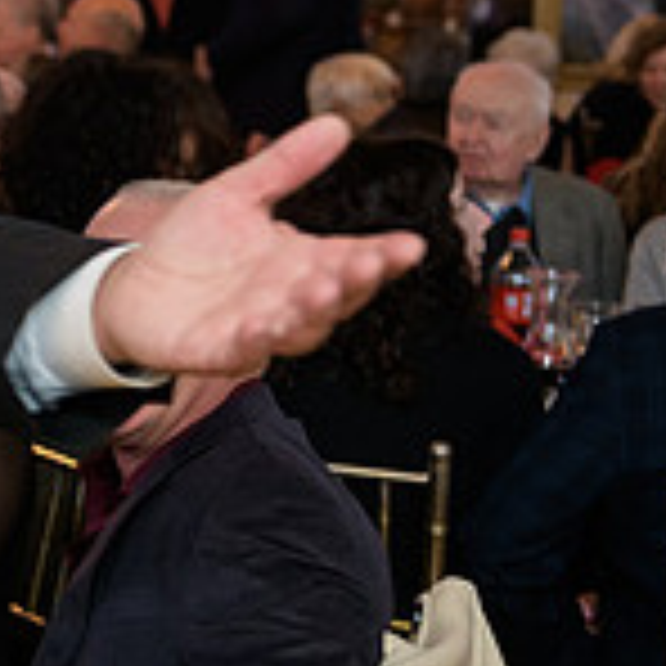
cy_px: 70
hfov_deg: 12.4
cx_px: -594
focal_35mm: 127
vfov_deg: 13.6
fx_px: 2764
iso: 1000
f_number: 3.2
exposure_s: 1/125
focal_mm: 38
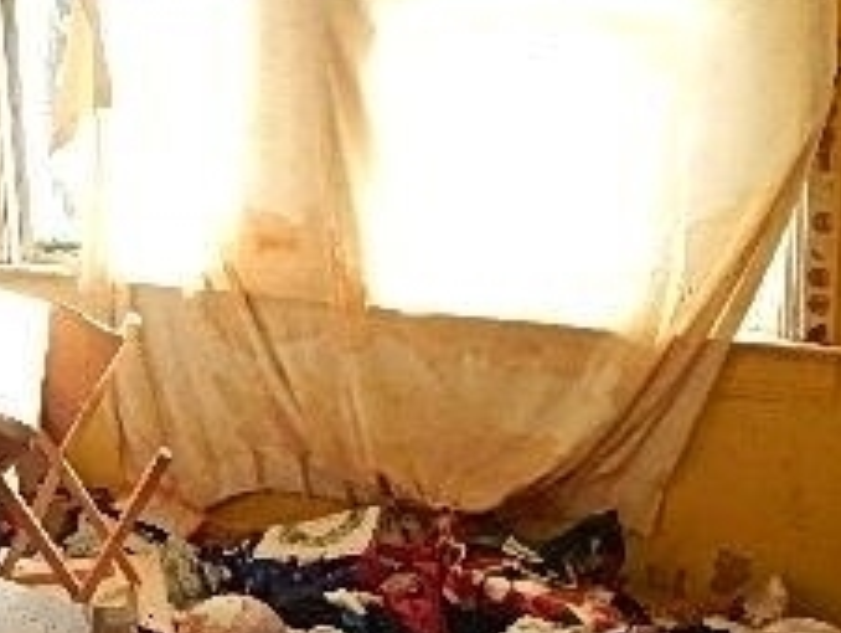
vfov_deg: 22.6
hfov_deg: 29.5
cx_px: 260
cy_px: 272
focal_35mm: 65
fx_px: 1581
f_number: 3
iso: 400
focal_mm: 4
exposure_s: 1/100
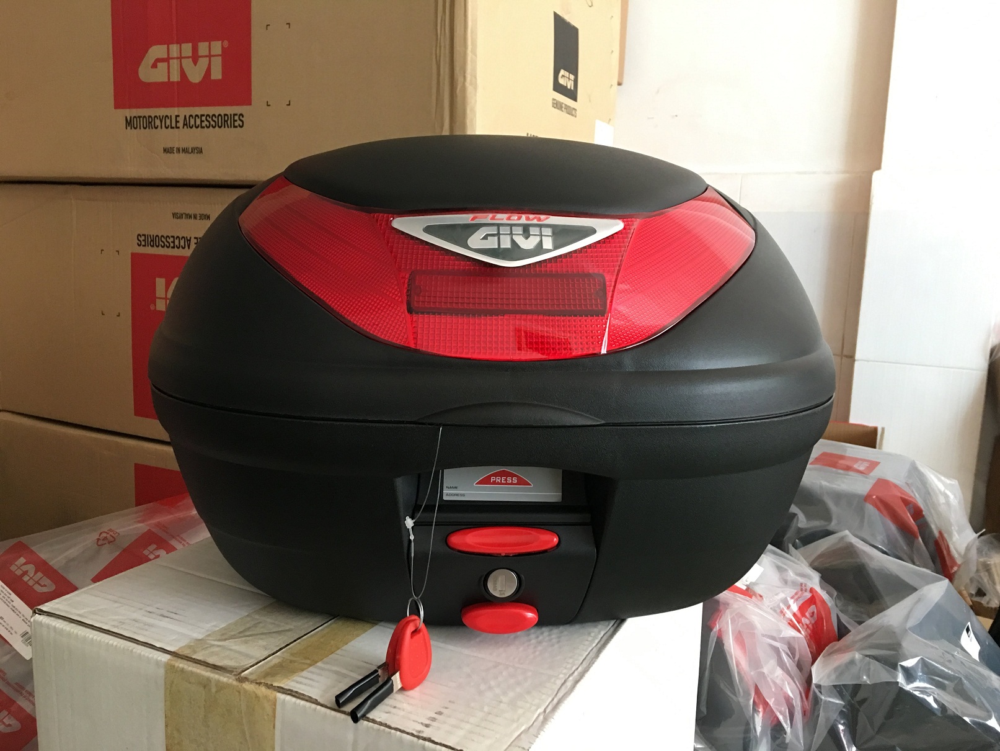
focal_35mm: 29
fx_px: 838
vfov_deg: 48.2
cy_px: 376
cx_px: 500
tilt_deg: -8.9
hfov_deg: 61.7
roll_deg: -1.4
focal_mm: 4.15
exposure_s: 1/17
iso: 100
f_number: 2.2
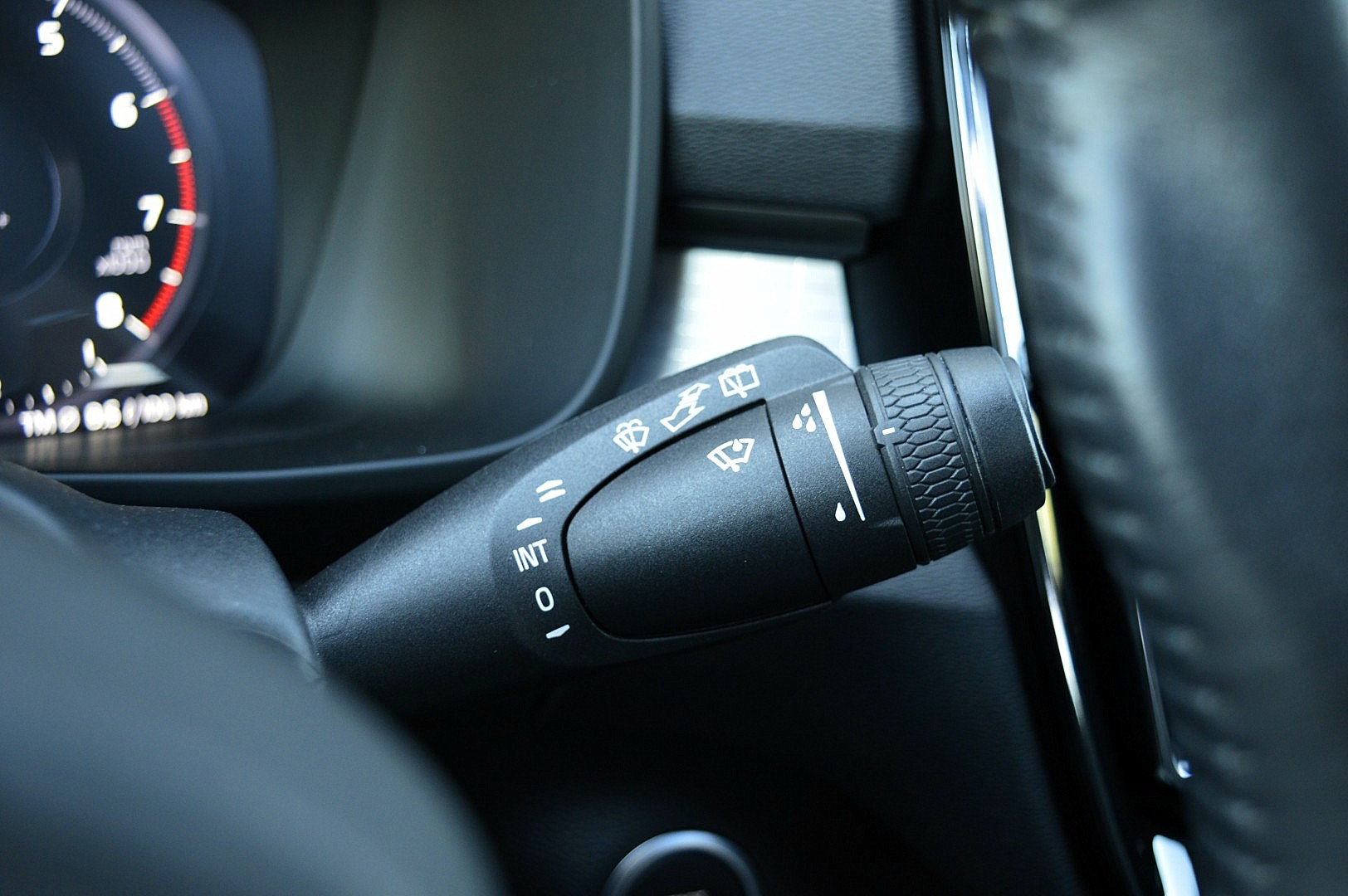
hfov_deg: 46.4
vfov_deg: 31.8
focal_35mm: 42
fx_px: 1571
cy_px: 448
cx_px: 674
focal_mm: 28
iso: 800
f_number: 4.2
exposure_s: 1/50
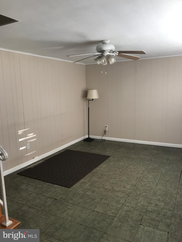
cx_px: 91
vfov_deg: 63.4
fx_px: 196
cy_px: 121
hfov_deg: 49.7
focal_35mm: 28
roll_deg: +2.5
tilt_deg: -9.1
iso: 40
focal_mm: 3.99
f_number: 1.8
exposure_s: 1/94
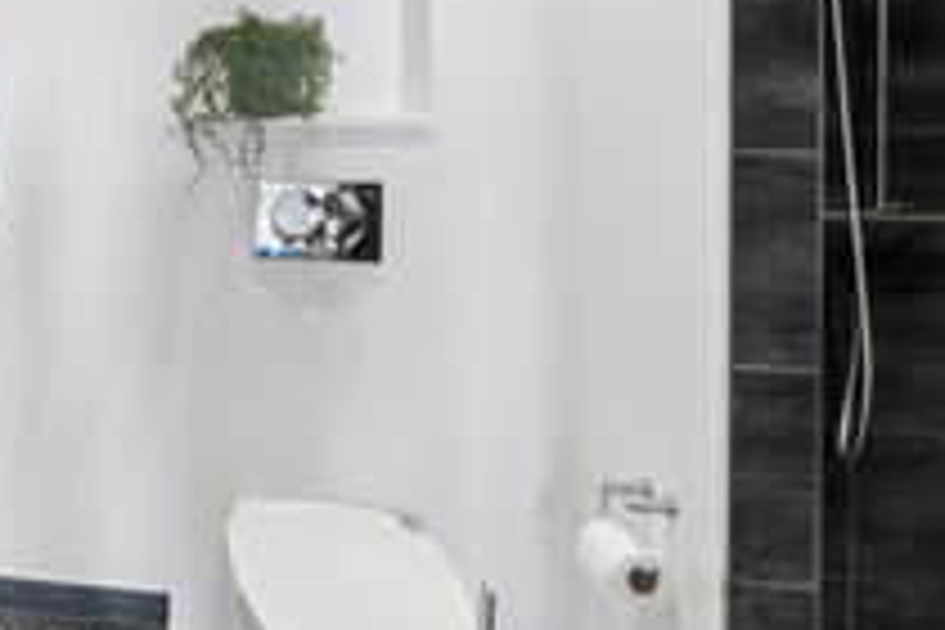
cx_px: 22
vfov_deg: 39.5
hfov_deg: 49.7
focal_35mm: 32
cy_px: 94
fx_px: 827
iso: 200
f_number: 8
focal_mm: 10.5
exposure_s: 1/13
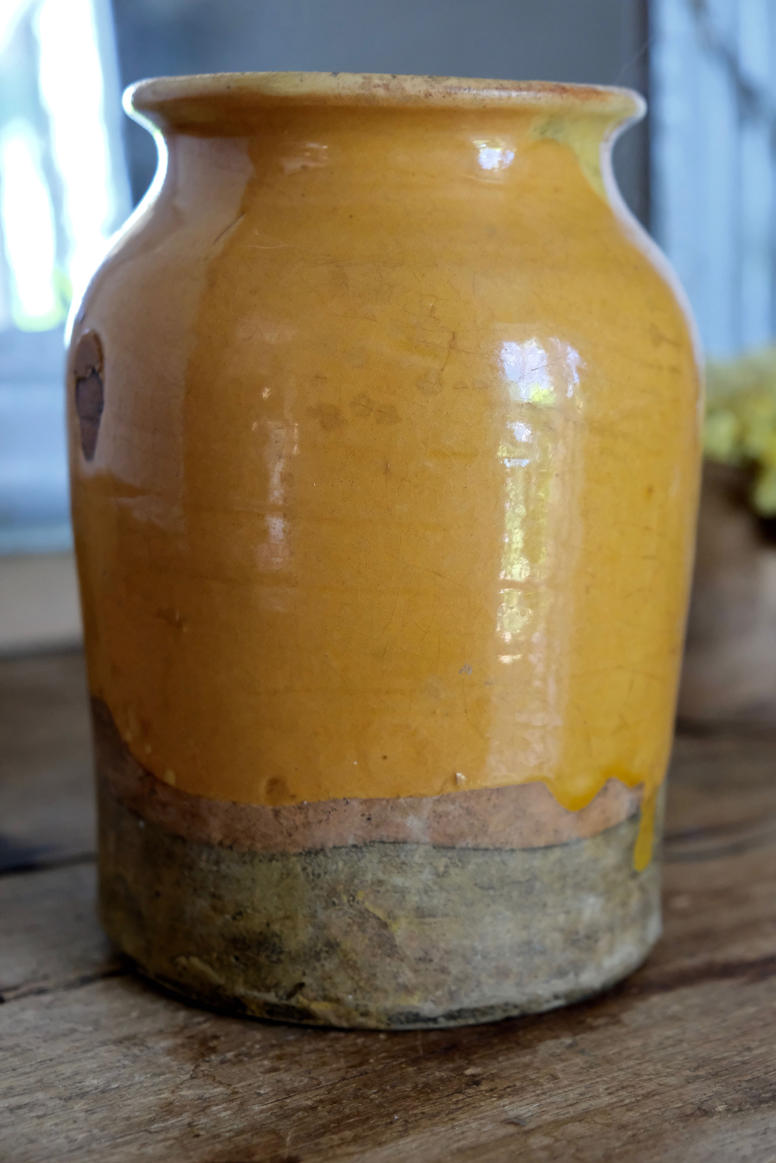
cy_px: 582
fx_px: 1908
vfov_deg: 33.9
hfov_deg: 23.0
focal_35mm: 59
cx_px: 388
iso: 5000
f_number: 4
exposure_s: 1/125
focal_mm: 39
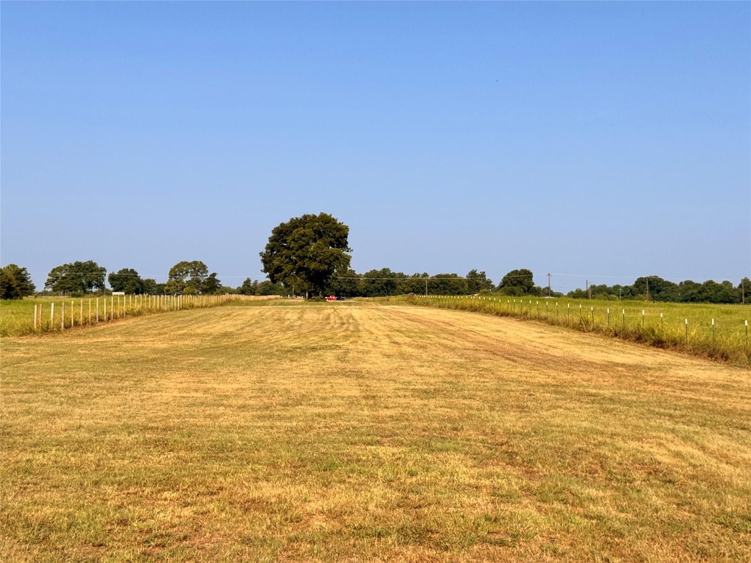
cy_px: 282
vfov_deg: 30.3
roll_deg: -0.3
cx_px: 376
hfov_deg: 39.7
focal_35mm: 48
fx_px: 1041
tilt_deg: +1.3
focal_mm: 6.76
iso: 64
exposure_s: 1/6410
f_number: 1.78
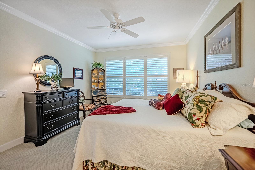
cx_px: 128
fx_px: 99
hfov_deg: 104.2
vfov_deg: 81.3
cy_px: 85
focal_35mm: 14
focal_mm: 14
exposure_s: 1/640
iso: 1600
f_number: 3.5
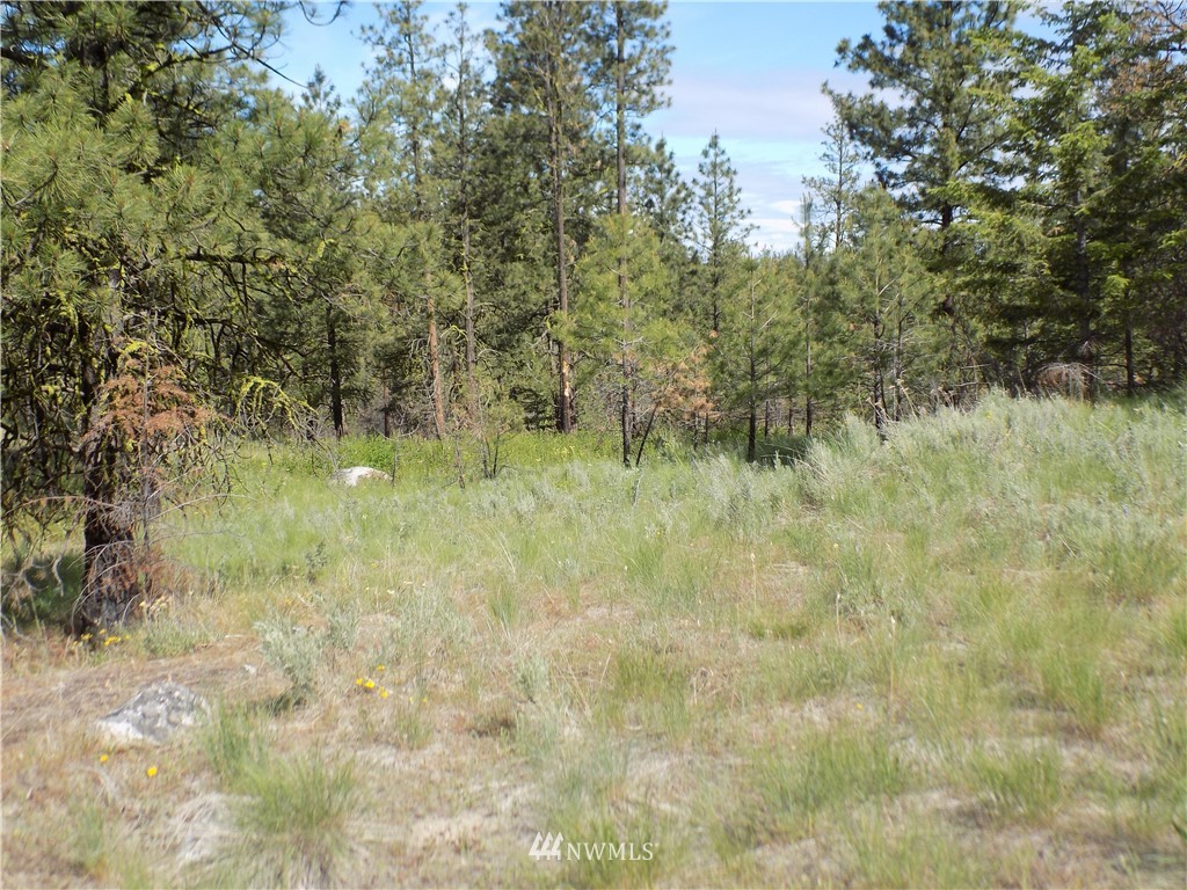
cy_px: 445
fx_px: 1269
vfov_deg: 38.7
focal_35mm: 37
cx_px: 594
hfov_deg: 50.1
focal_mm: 6.6
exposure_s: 1/500
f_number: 3.5
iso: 80
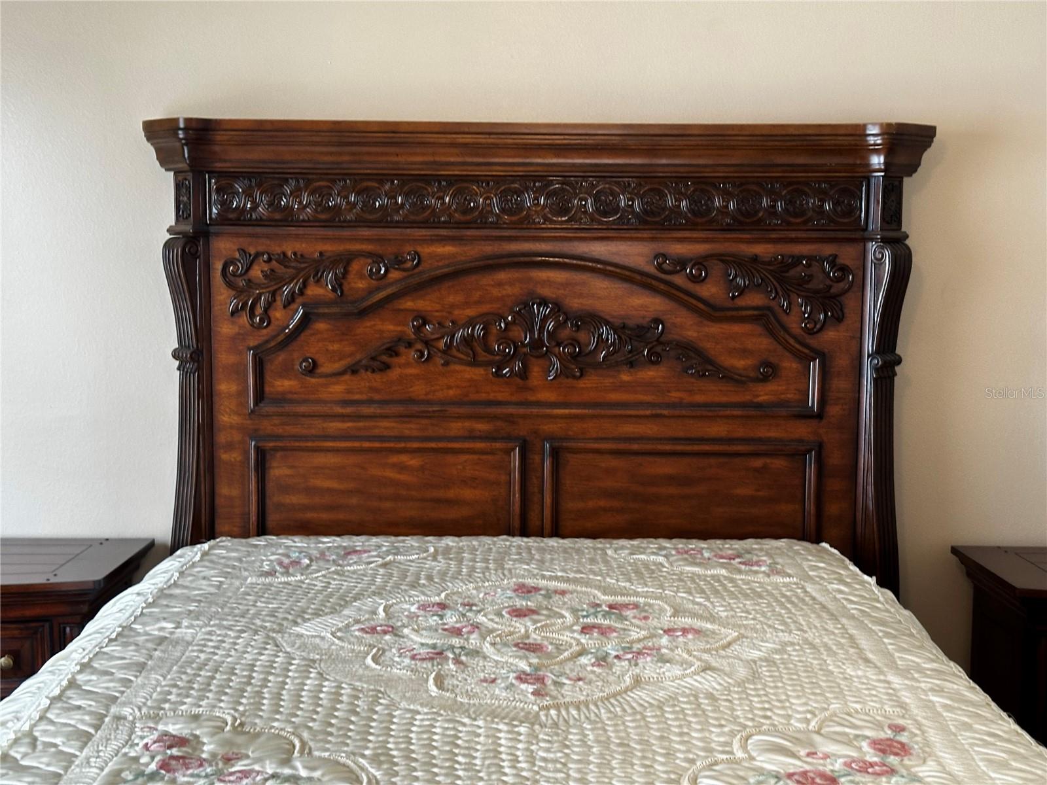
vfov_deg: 30.3
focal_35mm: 48
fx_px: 1452
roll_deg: -0.7
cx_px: 524
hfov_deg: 39.7
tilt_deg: -6.3
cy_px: 392
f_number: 1.78
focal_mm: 6.86
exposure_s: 1/60
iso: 125
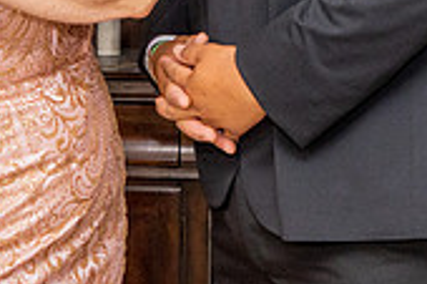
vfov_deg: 8.6
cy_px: 87
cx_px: 107
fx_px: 1896
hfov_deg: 12.8
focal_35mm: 160
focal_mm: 24
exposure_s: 1/160
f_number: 4
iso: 640
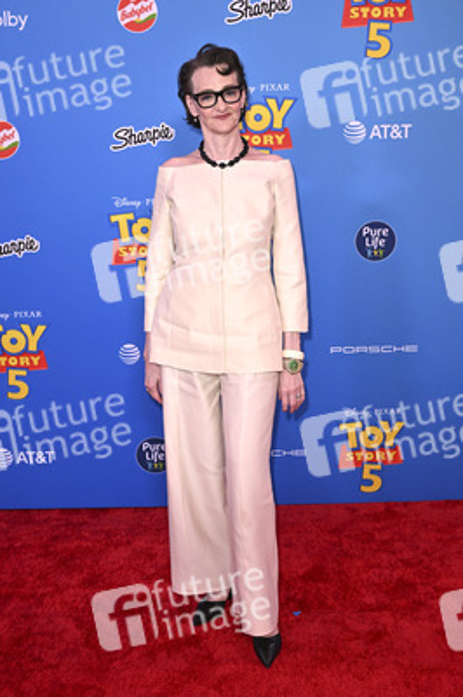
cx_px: 232
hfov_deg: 29.8
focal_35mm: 45
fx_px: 870
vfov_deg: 43.6
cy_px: 348
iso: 1250
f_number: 6.3
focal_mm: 45
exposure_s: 1/250
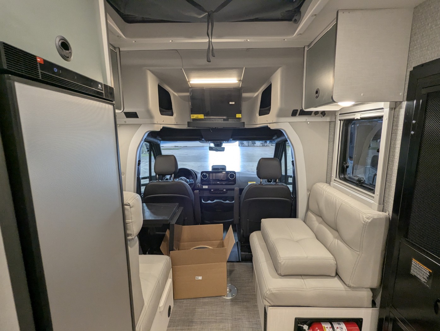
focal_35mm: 16
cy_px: 166
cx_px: 220
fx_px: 204
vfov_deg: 78.2
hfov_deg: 94.4
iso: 192
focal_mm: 2.35
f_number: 2.2
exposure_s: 1/49.9
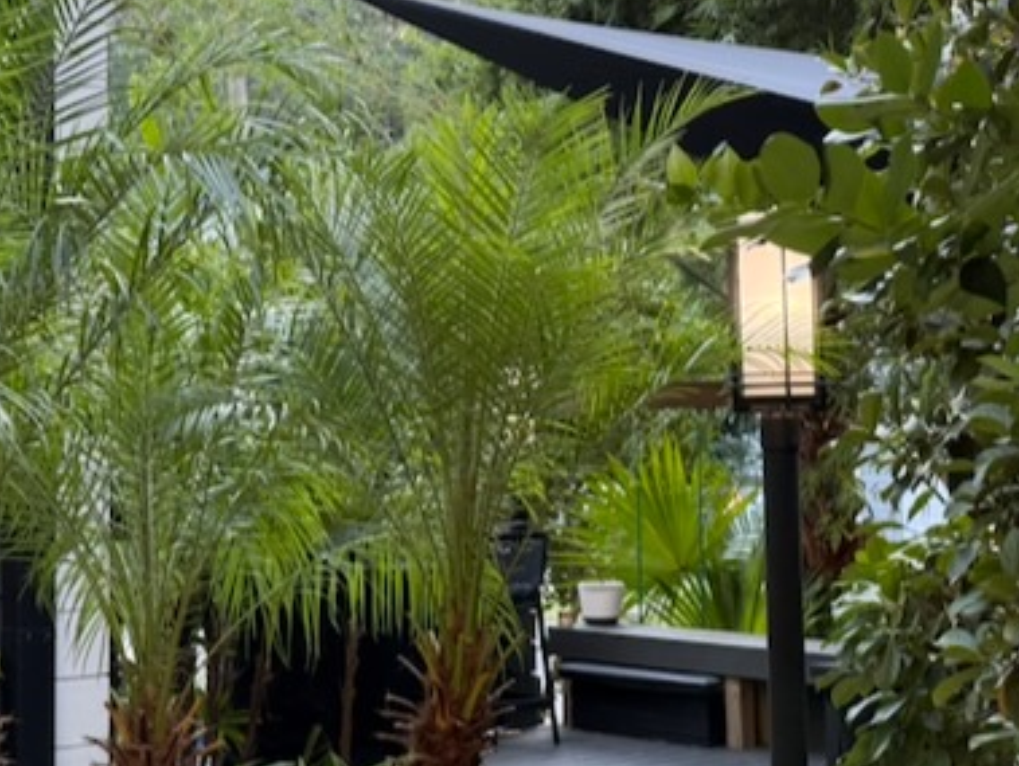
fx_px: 2239
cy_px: 262
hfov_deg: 25.6
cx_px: 637
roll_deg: +1.6
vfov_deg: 19.4
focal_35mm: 76
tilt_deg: +4.3
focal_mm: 6.76
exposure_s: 1/114
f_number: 1.78
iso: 160
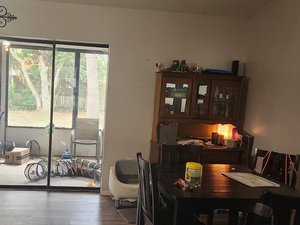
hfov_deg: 45.5
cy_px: 130
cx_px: 116
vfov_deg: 35.0
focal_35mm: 41
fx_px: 355
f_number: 1.8
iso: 500
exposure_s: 1/120
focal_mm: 5.4
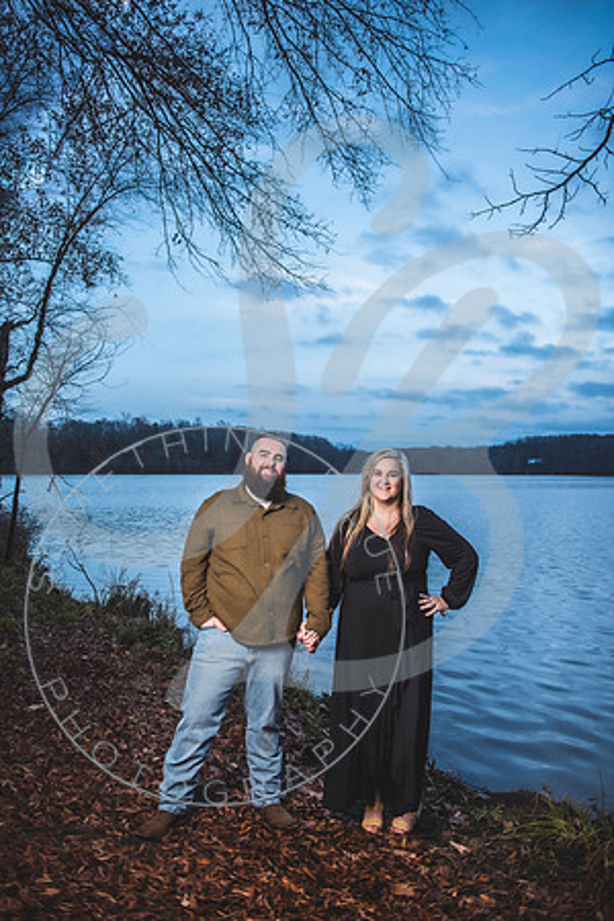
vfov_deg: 65.5
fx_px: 716
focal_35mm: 28
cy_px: 460
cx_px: 307
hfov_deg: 46.4
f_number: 2.8
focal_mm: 28
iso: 100
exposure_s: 1/200
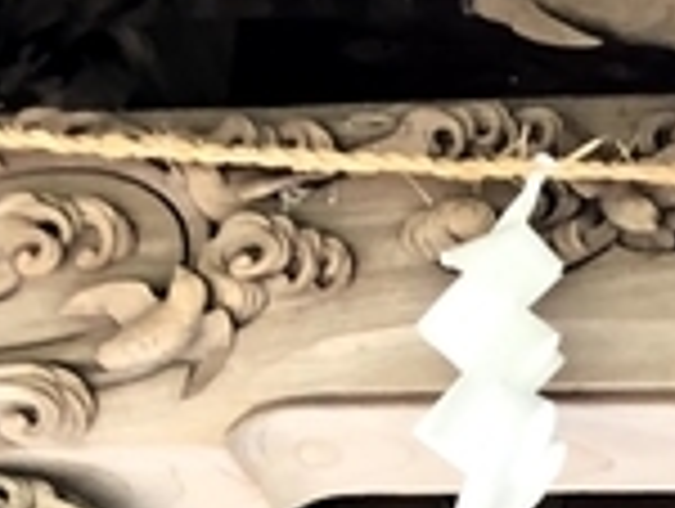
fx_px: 4375
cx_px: 1881
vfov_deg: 6.2
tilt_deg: +19.2
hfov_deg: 7.9
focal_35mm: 224
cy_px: 1394
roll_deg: +1.2
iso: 50
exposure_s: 1/120
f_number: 1.8
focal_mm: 4
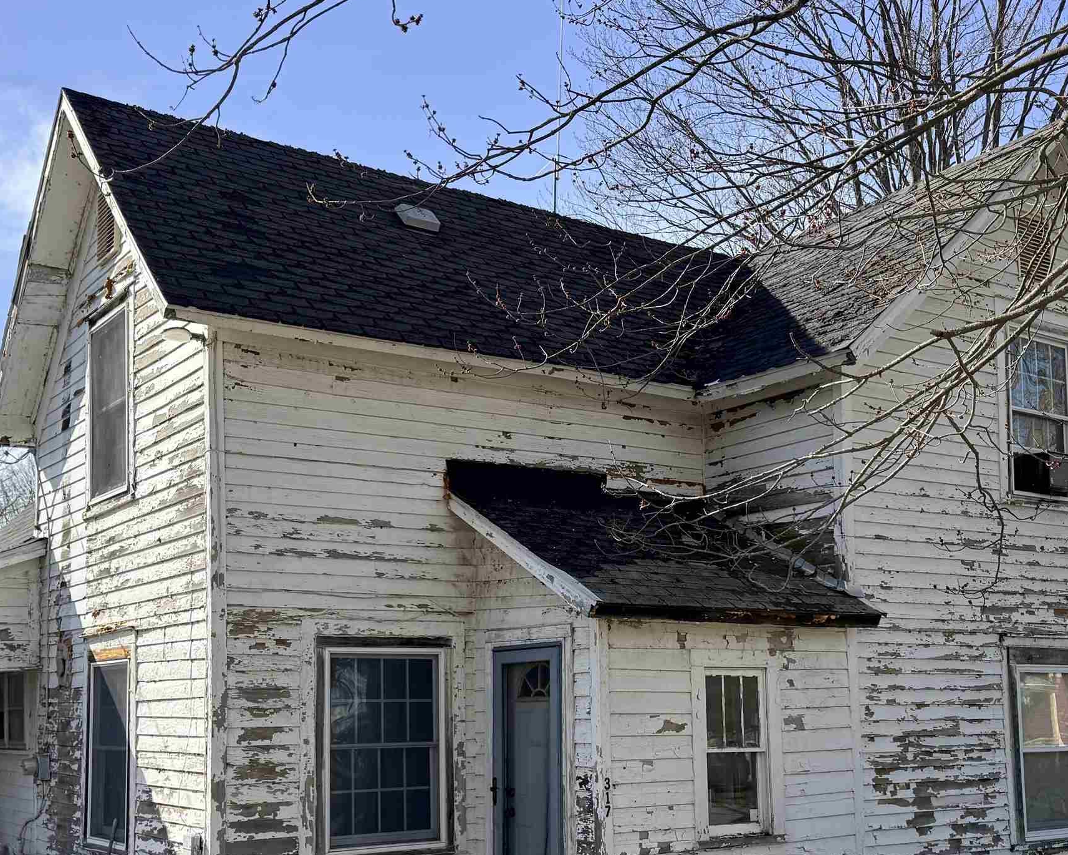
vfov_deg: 35.1
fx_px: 1328
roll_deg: -0.4
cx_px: 536
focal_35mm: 42
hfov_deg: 43.8
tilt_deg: +5.6
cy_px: 619
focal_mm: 6.76
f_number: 1.78
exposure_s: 1/4405
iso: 100
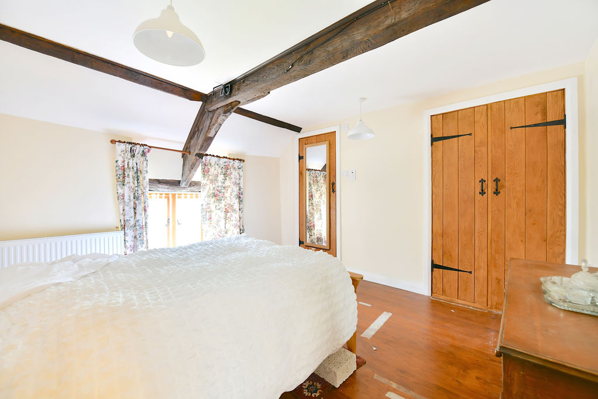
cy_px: 200
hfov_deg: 104.2
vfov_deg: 81.2
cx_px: 299
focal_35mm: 14
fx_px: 233
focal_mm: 14
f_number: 5
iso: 250
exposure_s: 1/15
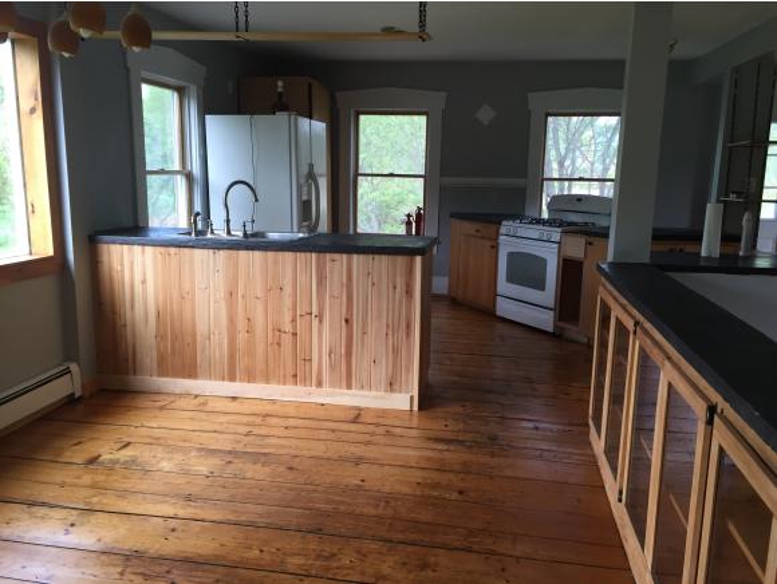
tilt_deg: -10.0
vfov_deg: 48.3
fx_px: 651
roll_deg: -1.3
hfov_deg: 61.6
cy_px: 292
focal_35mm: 29
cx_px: 388
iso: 32
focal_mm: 4.15
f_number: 2.2
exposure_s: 1/40
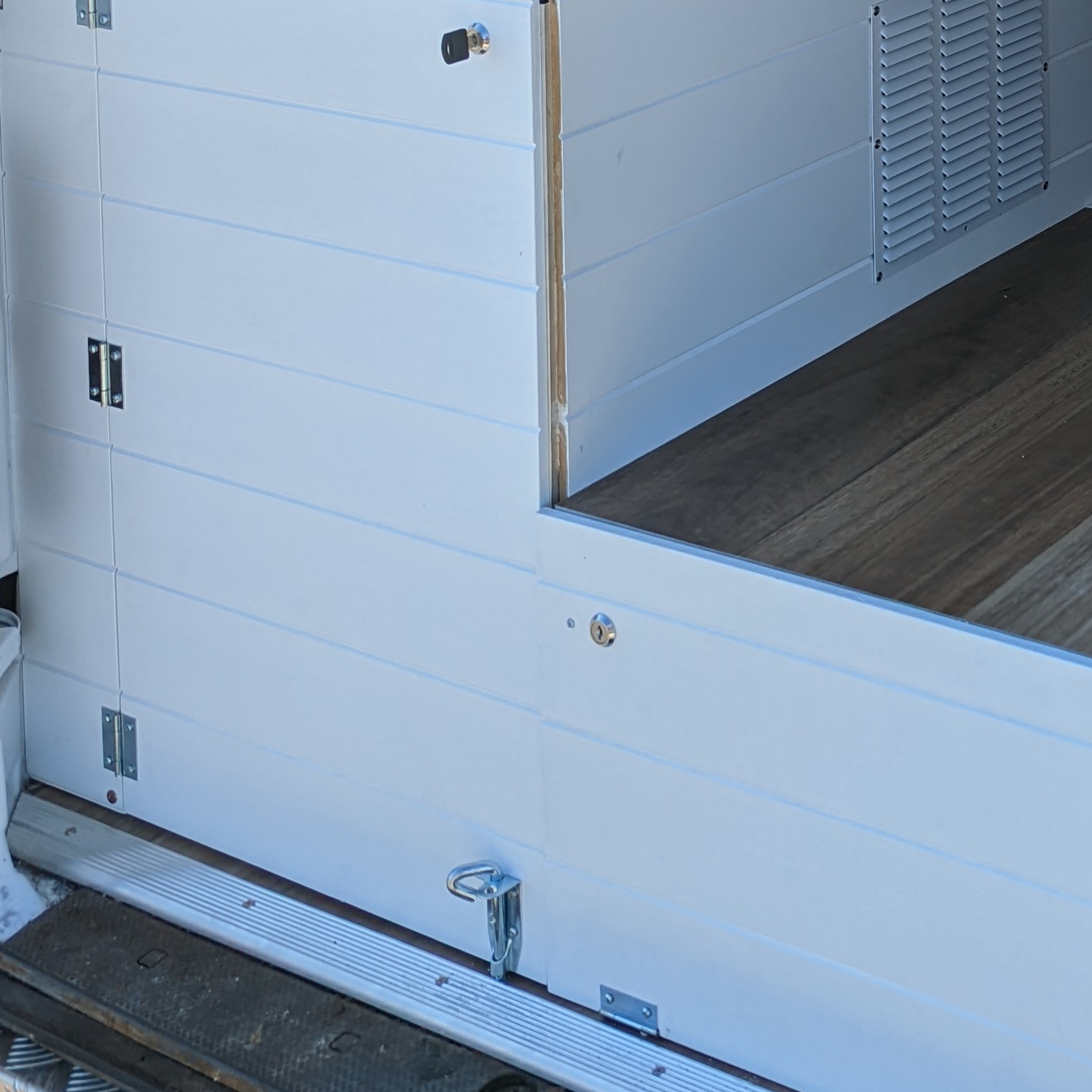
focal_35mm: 64
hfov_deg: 24.8
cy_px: -396
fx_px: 2284
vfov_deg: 23.2
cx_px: 1233
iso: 45
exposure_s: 1/643
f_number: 1.85
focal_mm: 6.81
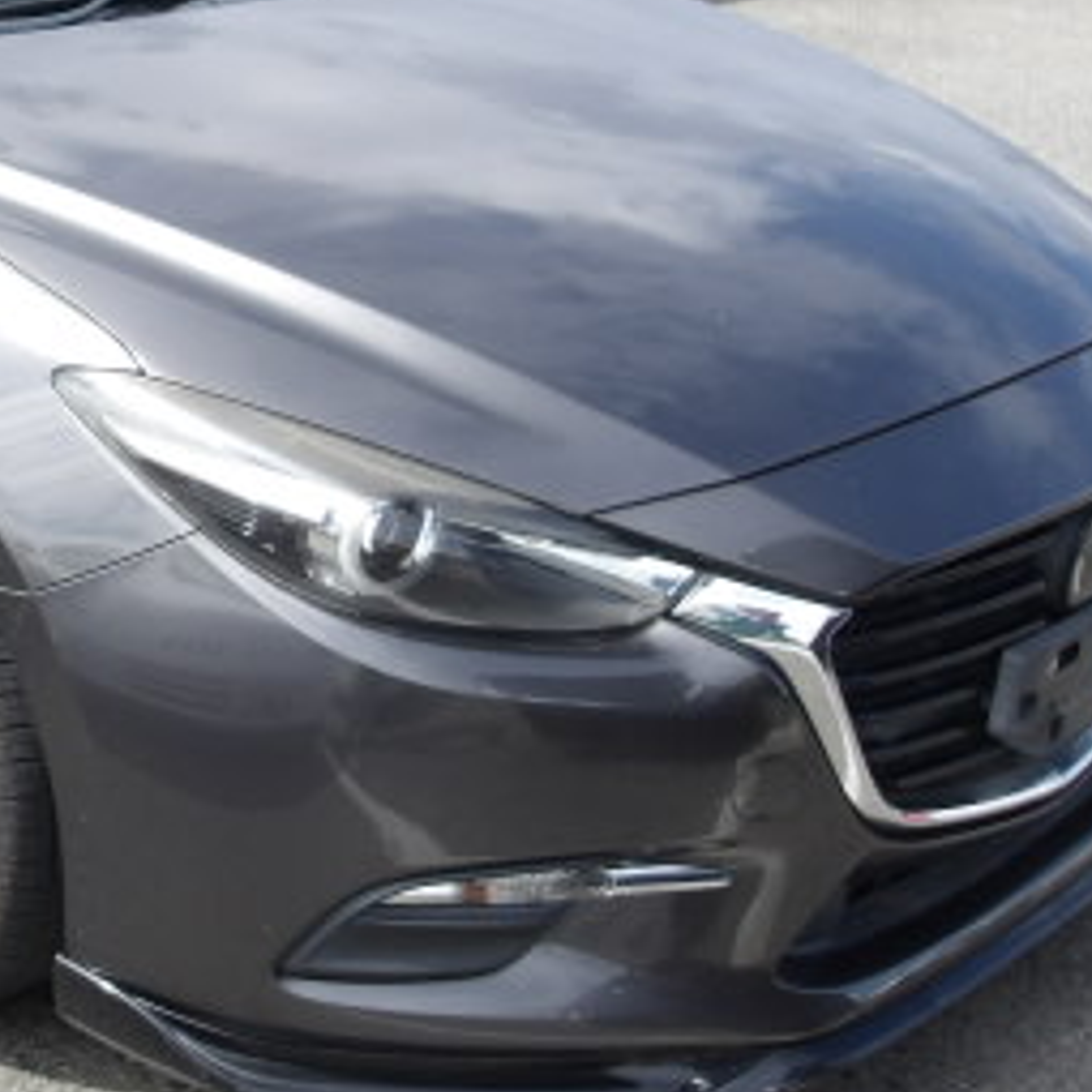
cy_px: 343
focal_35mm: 60
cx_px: -17
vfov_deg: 28.4
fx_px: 2141
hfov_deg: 26.9
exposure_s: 1/60
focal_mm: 4.9
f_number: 10.4
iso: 100
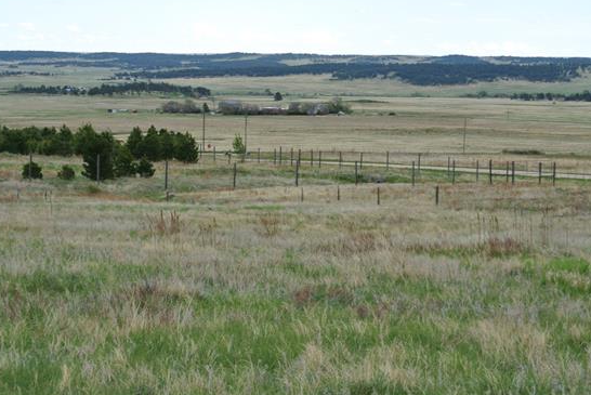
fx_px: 1561
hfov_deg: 21.4
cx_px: 286
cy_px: 185
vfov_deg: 14.4
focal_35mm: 95
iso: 100
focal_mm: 30
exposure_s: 1/200
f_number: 5.6
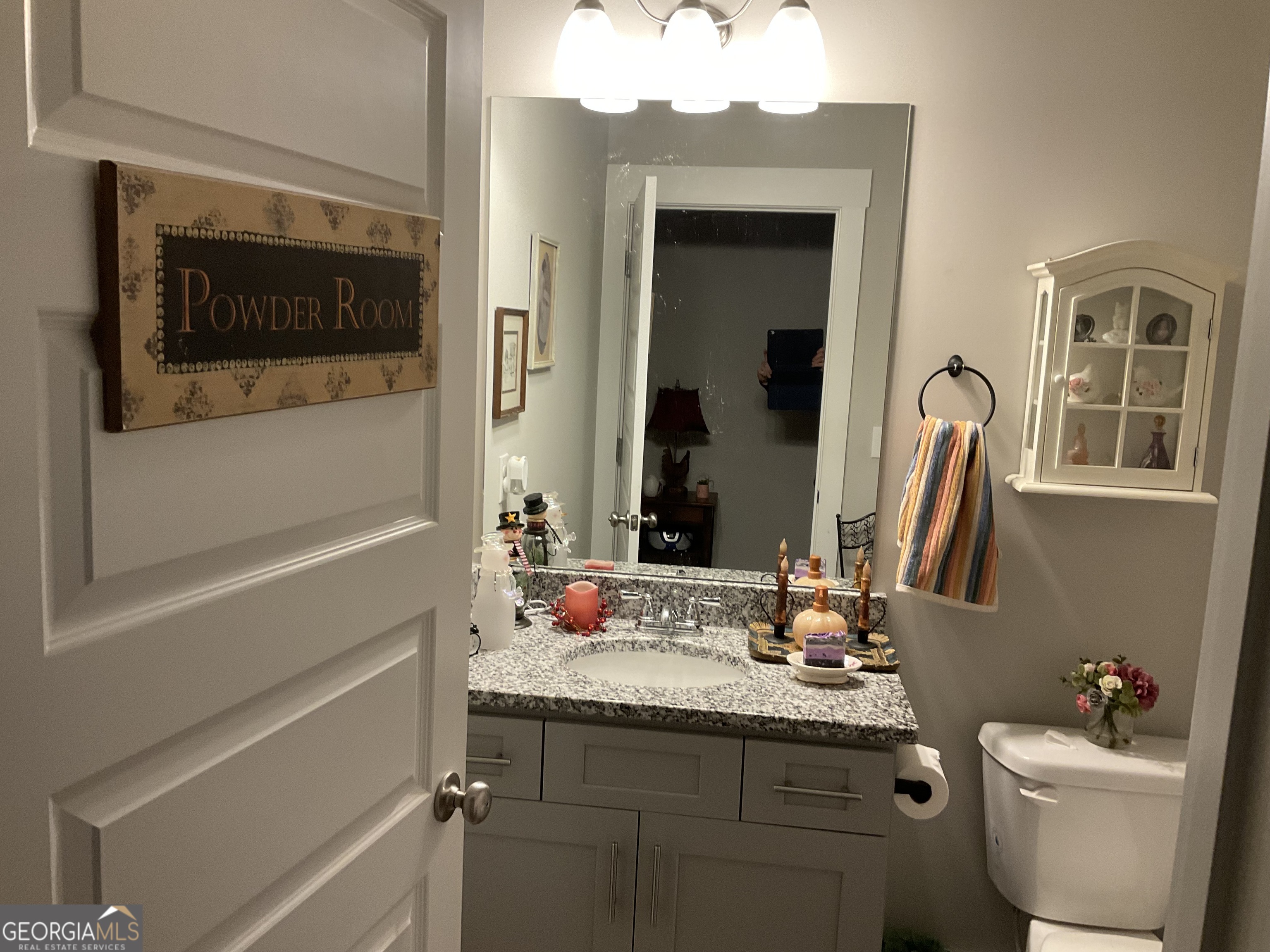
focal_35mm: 29
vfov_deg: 48.2
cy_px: 476
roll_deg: -3.0
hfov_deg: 61.7
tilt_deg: -5.0
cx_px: 635
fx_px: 1064
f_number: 1.8
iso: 125
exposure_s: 1/60
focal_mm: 3
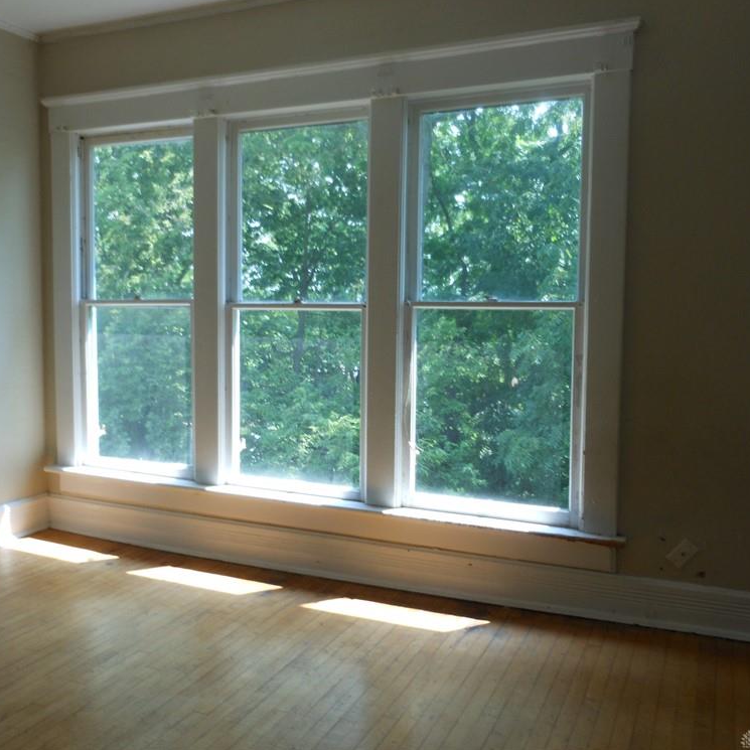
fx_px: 833
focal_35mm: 34
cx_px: 327
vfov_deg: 48.4
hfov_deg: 48.3
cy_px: 366
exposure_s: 1/60
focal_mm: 5
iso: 80
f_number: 3.7
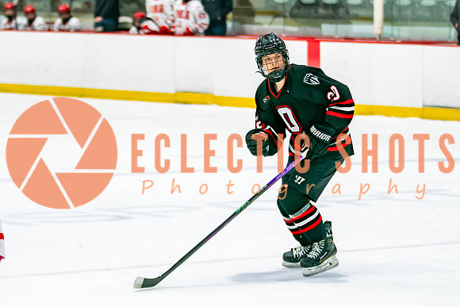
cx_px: 225
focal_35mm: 199
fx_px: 2544
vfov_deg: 6.9
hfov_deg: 10.3
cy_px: 112
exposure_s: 1/640
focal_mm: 90
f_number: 2.8
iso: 500
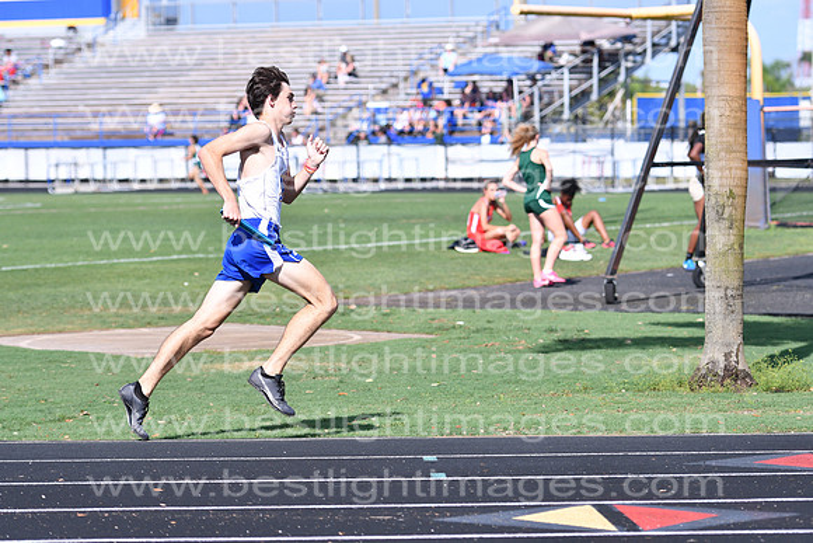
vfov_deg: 9.6
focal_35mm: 142
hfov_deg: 14.4
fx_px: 3219
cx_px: 406
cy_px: 272
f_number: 4
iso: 200
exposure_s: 1/2500
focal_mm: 95
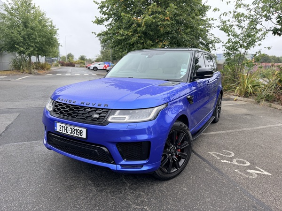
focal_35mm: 24
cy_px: 106
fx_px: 196
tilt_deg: -12.1
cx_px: 141
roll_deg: -2.5
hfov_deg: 71.6
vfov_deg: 56.8
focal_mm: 6.76
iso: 100
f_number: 1.78
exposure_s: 1/1949
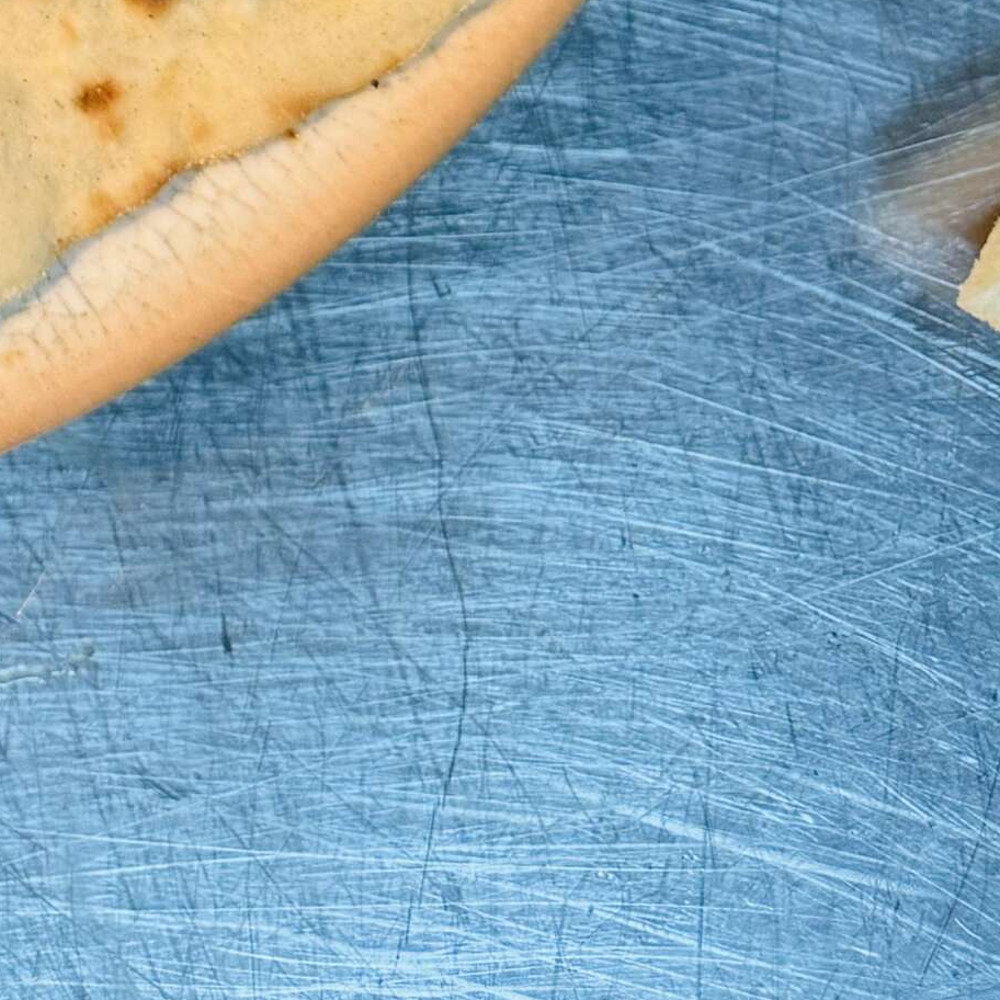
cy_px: -944
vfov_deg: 15.4
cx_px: -634
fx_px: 3040
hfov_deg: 16.5
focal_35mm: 93
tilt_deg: -86.1
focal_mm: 6.76
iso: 200
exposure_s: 1/100
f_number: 1.78
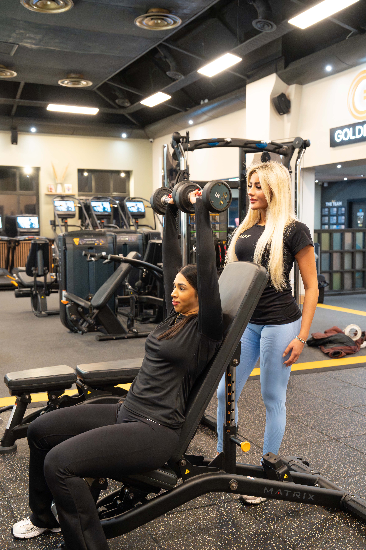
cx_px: 183
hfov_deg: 32.6
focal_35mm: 41
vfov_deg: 47.4
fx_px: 625
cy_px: 275
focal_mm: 41
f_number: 4
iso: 3200
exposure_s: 1/200
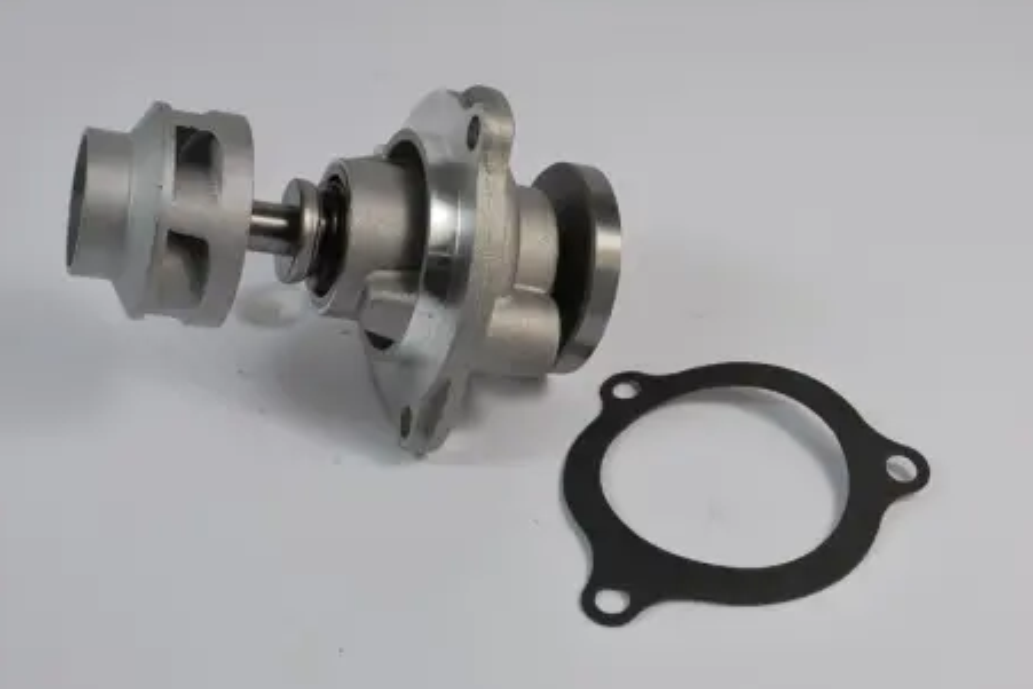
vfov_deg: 27.5
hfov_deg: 40.3
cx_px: 515
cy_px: 341
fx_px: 1406
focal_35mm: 49
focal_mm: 32
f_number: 10
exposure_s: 1/20
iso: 100
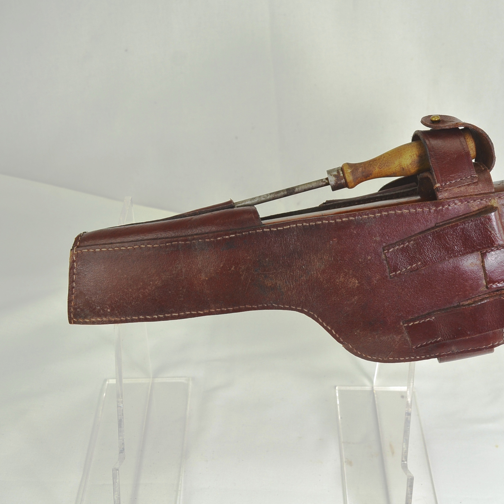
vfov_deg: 36.1
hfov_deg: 35.6
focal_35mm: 47
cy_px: 251
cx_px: 352
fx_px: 774
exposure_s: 1/125
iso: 200
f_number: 5.6
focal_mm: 24
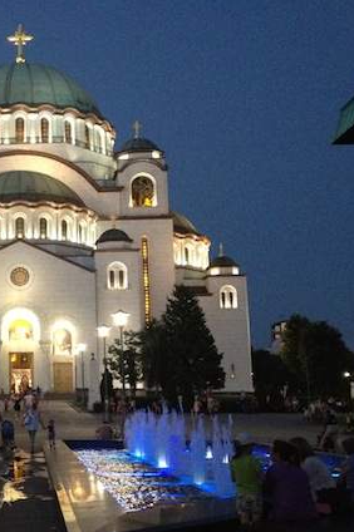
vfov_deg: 36.2
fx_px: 813
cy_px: 291
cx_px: -15
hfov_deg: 23.4
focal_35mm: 55
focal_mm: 4.28
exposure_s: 1/20
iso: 400
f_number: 2.4
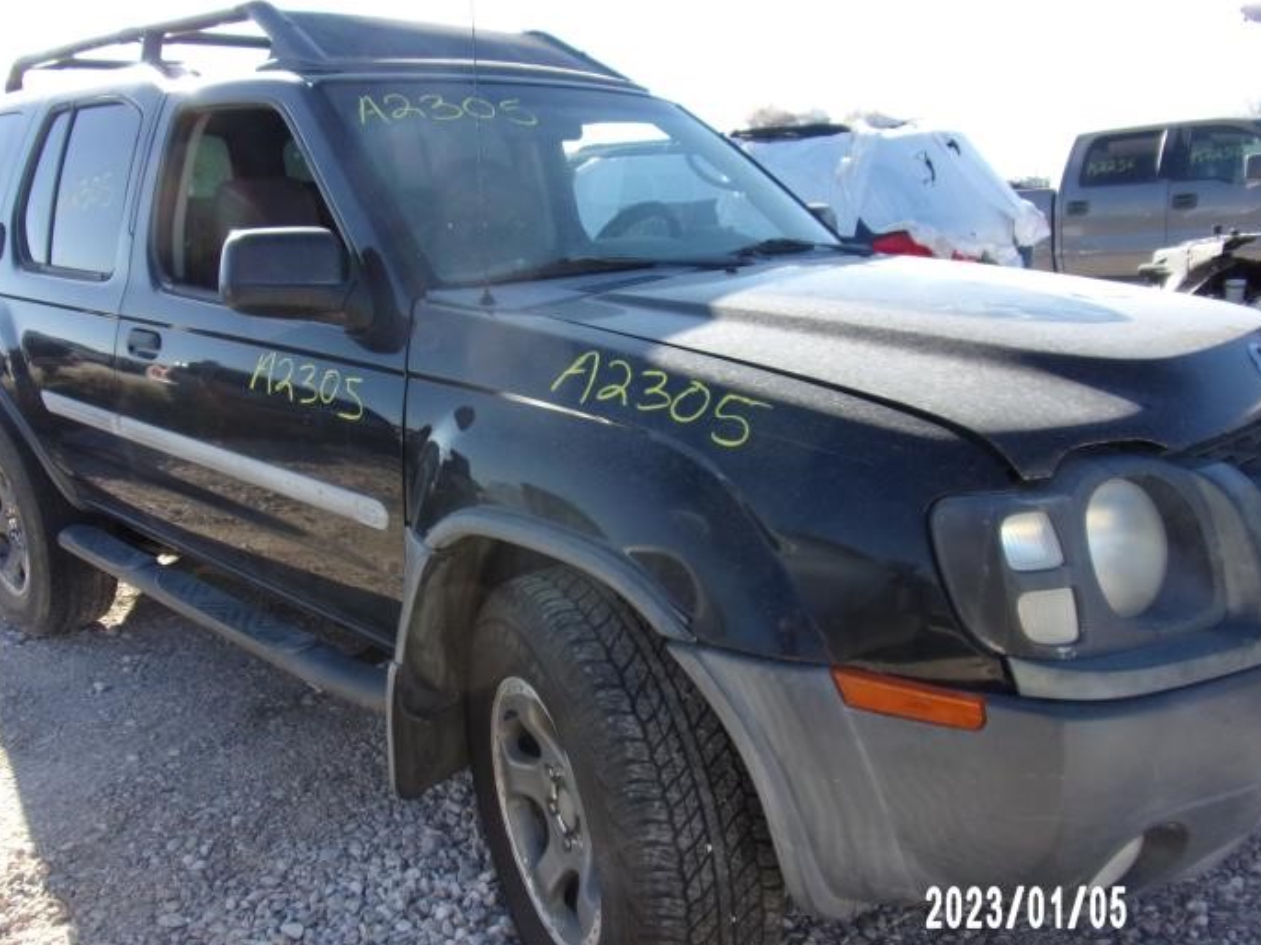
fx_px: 1020
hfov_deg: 63.4
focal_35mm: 28
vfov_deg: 49.7
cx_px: 608
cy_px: 478
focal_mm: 4.3
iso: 80
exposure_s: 1/340
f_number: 3.3
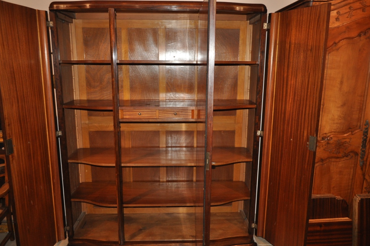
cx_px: 185
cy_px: 123
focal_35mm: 27
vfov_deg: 47.8
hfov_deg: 67.4
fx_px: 277
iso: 800
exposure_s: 1/60
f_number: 3.5
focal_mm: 18
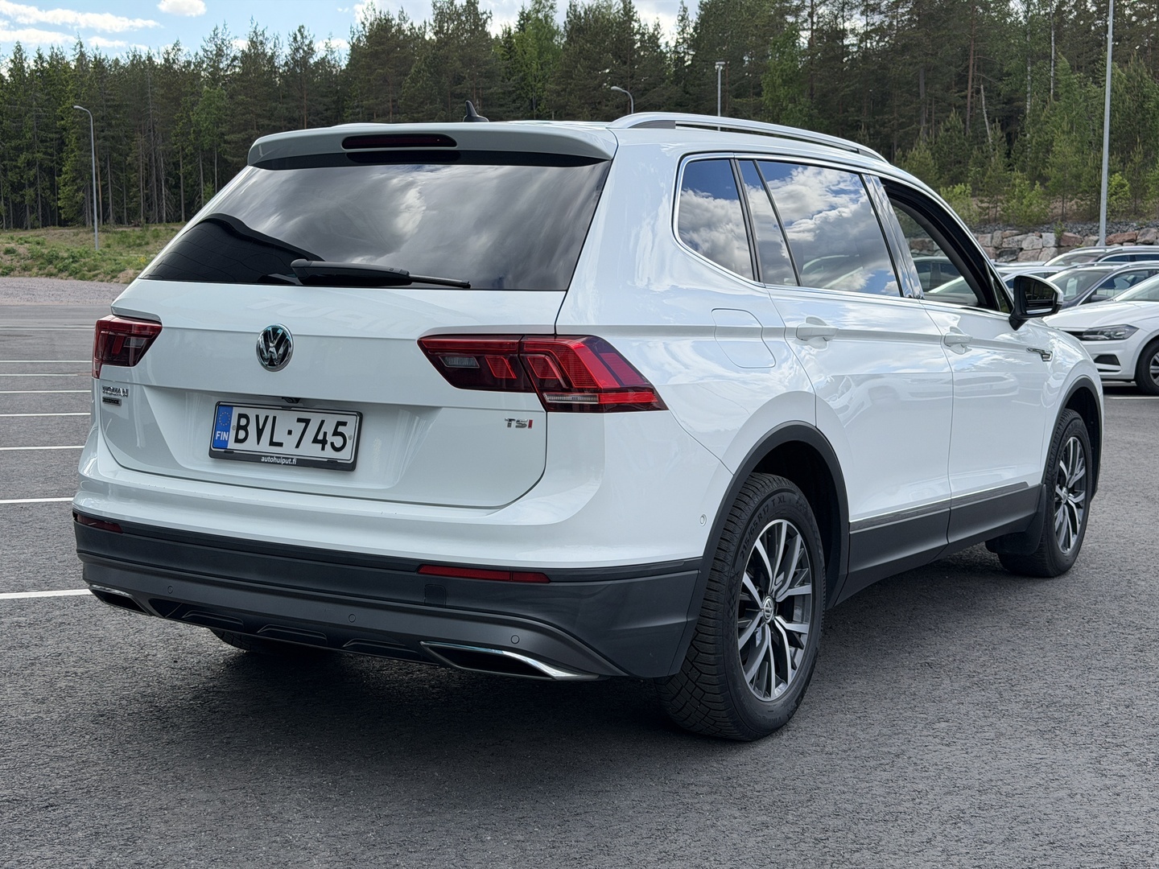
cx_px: 580
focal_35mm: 48
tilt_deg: -6.4
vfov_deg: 30.3
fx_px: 1607
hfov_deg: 39.7
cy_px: 434
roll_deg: +0.3
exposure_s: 1/1543
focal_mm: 6.76
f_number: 1.78
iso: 64
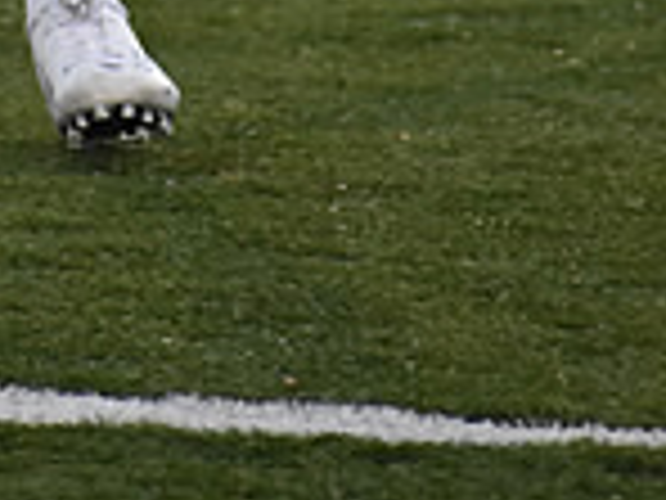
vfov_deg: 1.1
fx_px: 25089
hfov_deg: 1.5
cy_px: -752
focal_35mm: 1304
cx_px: -43
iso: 1800
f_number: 5.6
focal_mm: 230
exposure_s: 1/500
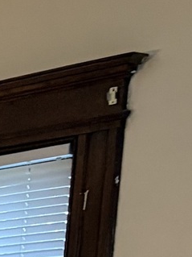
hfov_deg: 6.8
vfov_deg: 9.1
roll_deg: +0.4
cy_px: 694
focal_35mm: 188
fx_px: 1391
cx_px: -473
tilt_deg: -10.1
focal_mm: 5.96
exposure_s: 1/60
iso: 200
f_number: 1.6
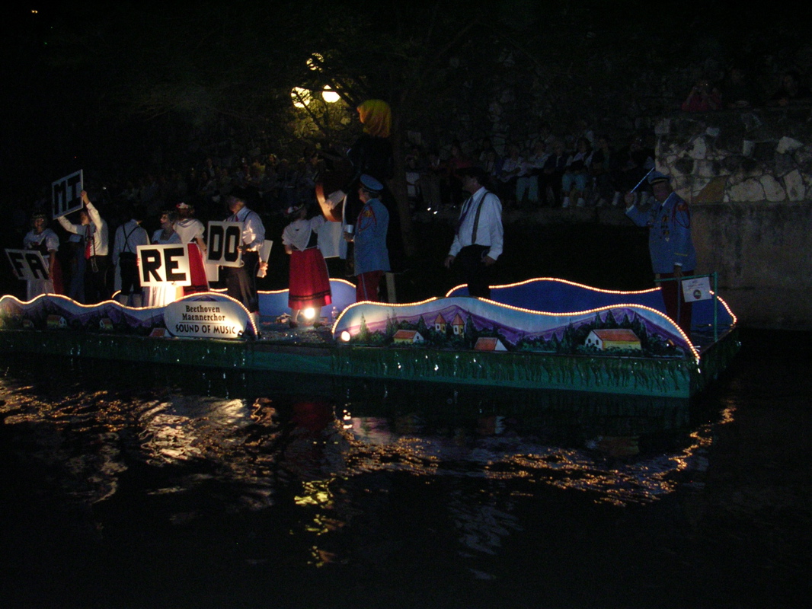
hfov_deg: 49.0
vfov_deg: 37.7
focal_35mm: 38
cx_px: 406
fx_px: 892
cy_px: 304
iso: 200
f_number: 2.8
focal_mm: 5.8
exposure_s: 1/60.1
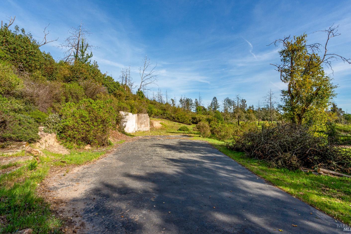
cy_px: 110
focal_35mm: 17
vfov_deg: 70.4
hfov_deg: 93.3
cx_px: 171
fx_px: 166
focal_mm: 16
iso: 400
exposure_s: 1/500
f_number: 11
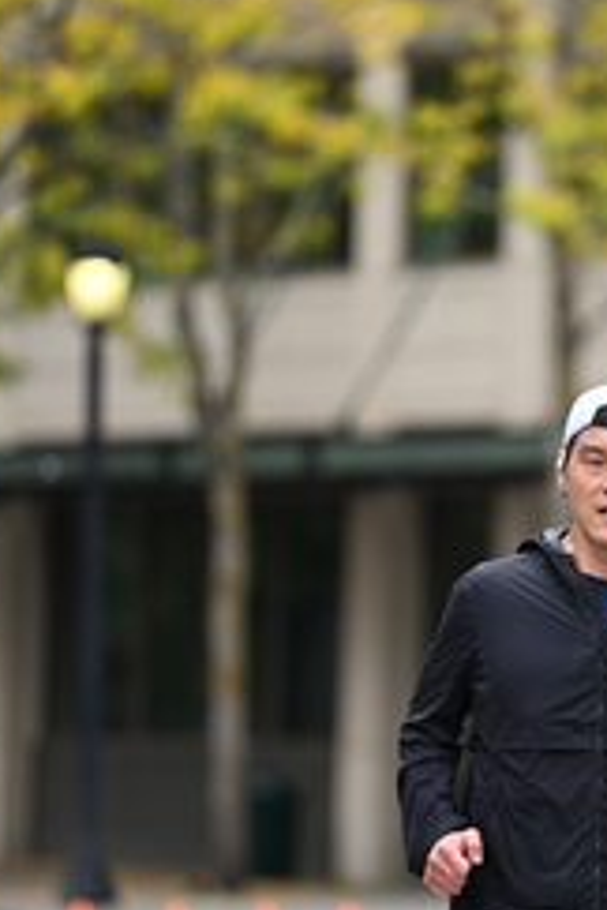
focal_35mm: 441
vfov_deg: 4.7
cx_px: 571
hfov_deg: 3.1
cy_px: 524
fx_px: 11153
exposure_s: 1/2500
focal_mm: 195
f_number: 2.8
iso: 640
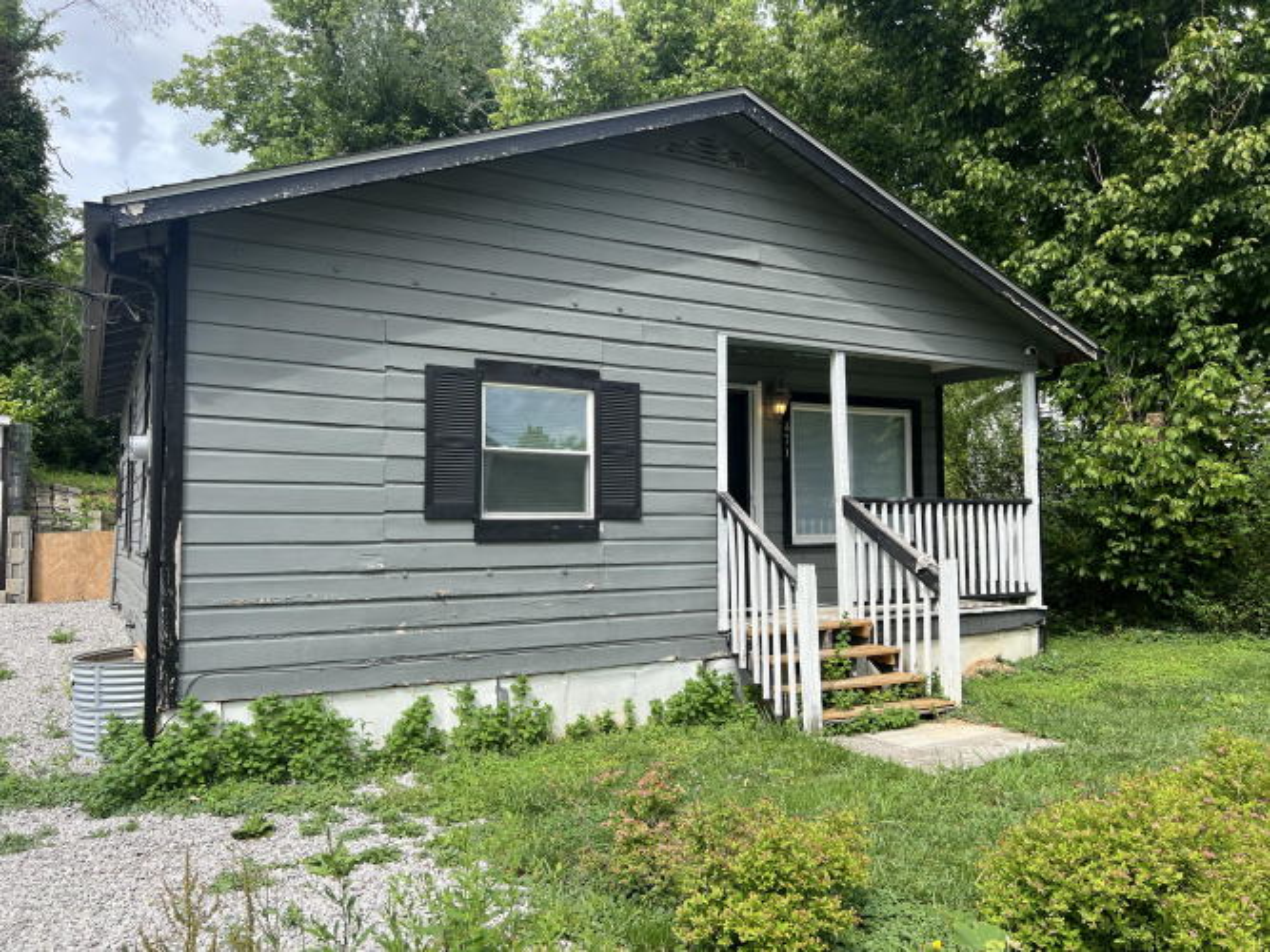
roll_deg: +1.1
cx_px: 635
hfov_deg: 67.3
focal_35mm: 26
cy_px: 476
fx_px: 954
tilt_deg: +1.5
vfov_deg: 53.0
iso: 50
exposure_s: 1/1488
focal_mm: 5.7
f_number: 1.5
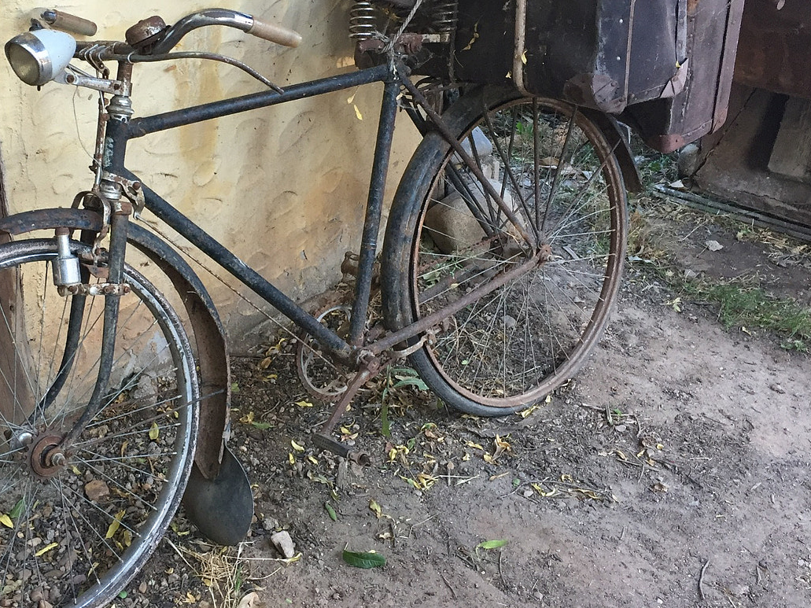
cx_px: 240
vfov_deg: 32.0
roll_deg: -1.0
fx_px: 1054
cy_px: 225
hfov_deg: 41.3
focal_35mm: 45
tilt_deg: -25.2
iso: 50
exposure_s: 1/33
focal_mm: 4.15
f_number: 2.2
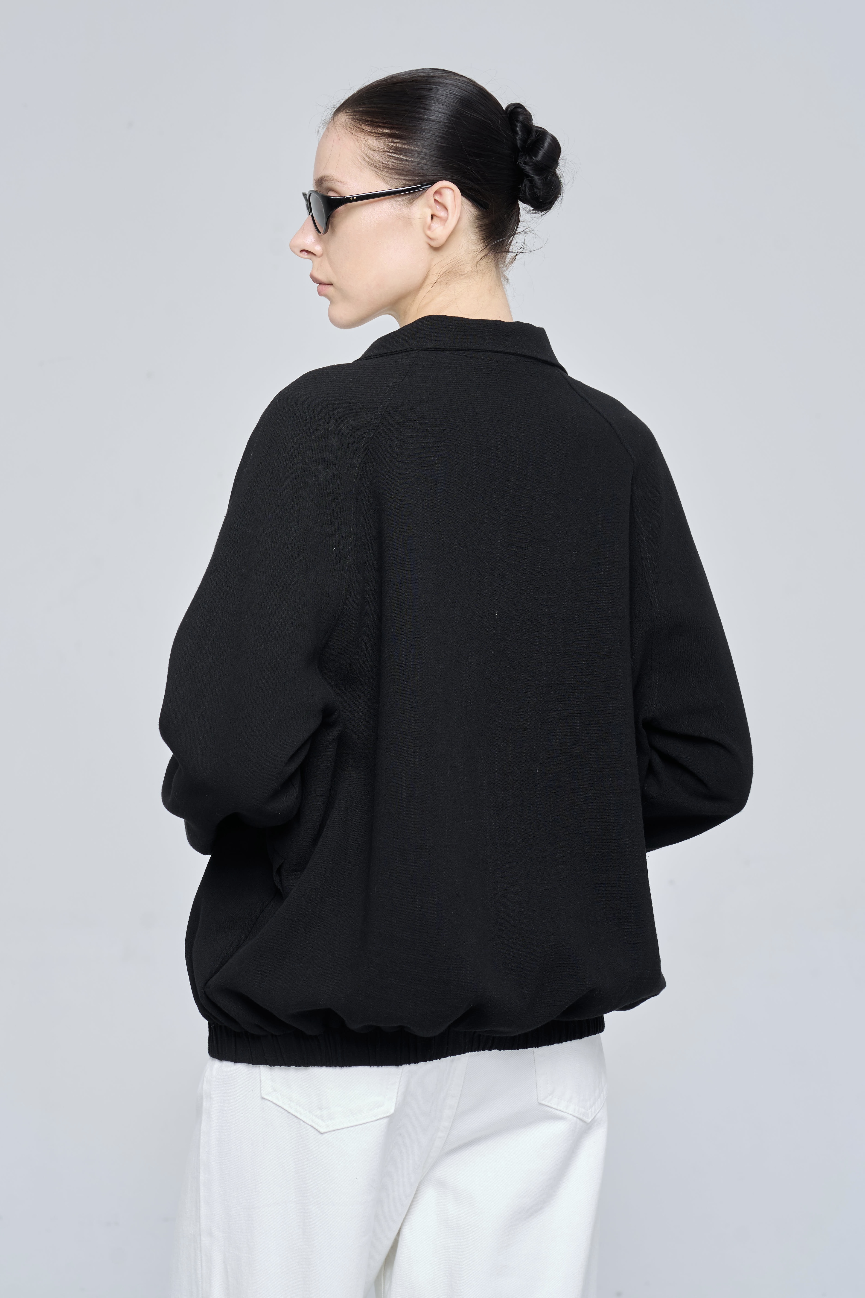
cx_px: 432
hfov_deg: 16.1
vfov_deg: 23.9
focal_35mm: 85
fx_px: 3063
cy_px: 649
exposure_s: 1/125
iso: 200
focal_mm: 85
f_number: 8
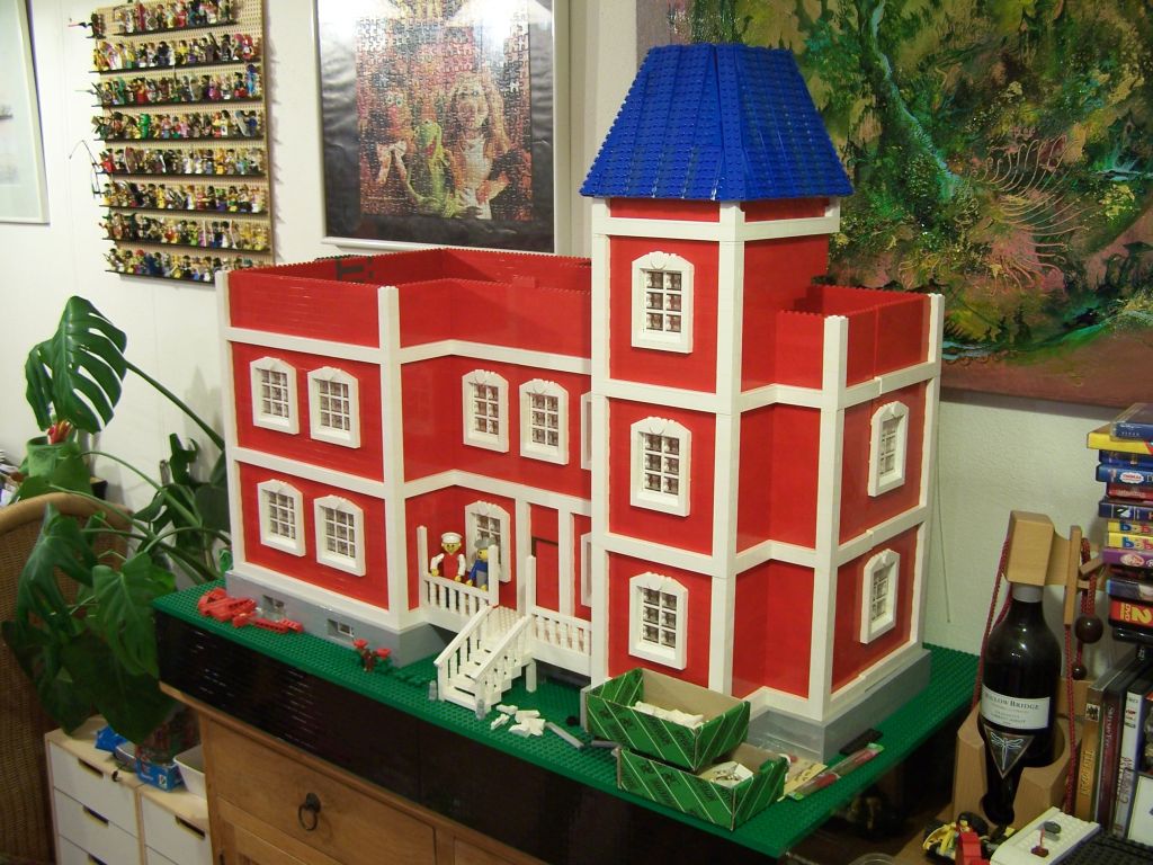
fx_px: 1266
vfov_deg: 37.7
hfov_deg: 49.0
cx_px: 576
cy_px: 432
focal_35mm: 38
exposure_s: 1/3
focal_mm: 6.3
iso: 80
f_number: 2.8
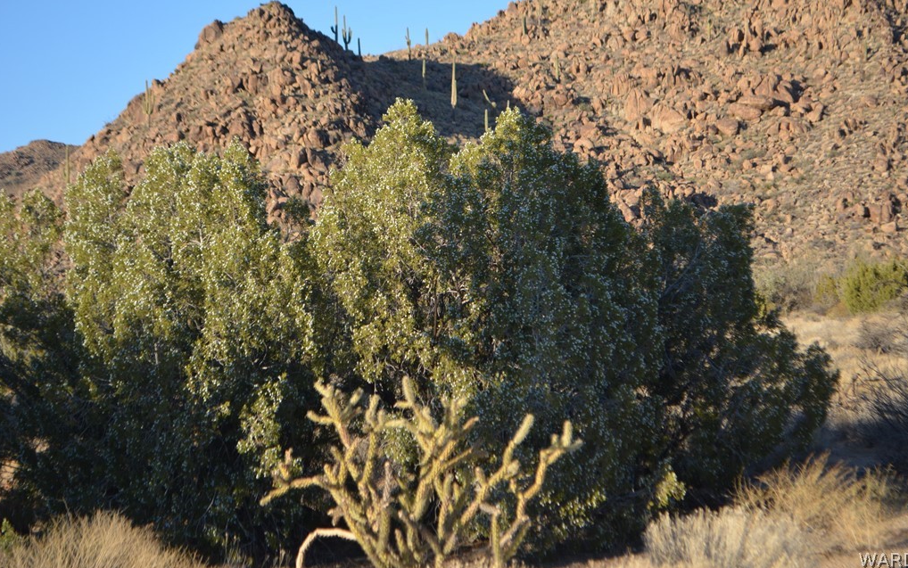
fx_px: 2217
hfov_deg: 23.2
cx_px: 463
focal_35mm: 90
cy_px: 251
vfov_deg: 14.6
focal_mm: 55
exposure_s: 1/1000
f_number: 5.6
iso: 560
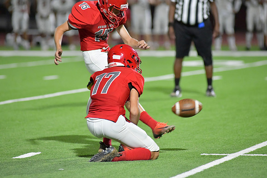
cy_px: 89
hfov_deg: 6.9
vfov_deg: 4.6
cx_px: 134
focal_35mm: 300
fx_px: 2225
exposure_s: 1/1250
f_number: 4
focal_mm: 300
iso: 9000
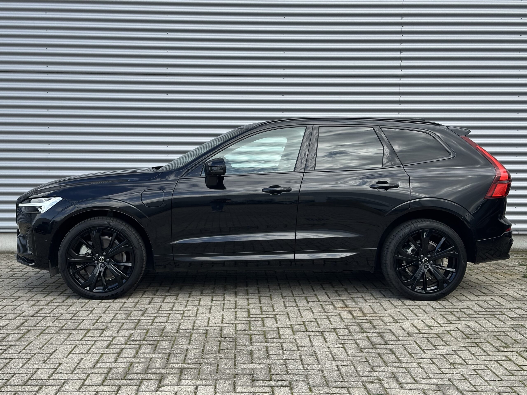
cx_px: 264
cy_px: 198
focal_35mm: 48
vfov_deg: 30.3
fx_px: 731
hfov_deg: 39.7
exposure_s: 1/1517
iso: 64
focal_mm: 6.86
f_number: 1.78
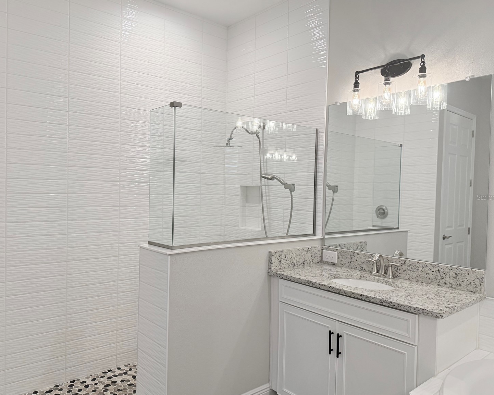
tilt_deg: -0.7
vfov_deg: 54.9
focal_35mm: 26
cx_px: 235
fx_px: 380
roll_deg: -1.2
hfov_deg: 66.0
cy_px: 197
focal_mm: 6.76
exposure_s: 1/189
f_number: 1.78
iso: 200
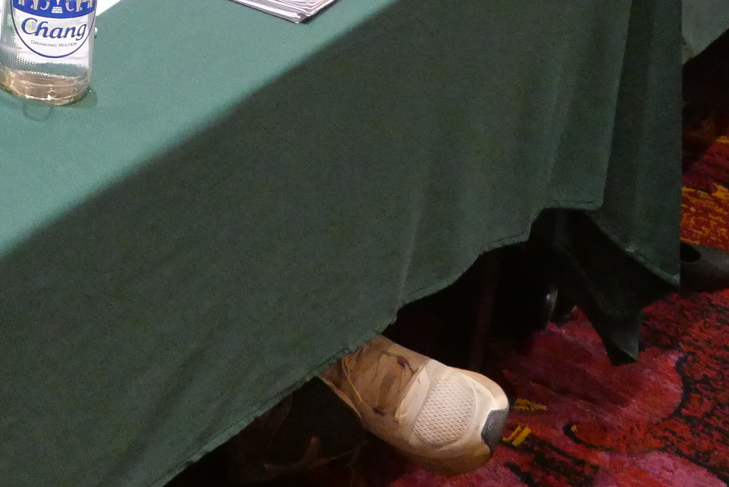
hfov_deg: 22.5
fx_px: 1600
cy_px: -257
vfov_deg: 15.8
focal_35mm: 79
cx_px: -253
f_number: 4
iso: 3200
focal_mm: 12
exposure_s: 1/125
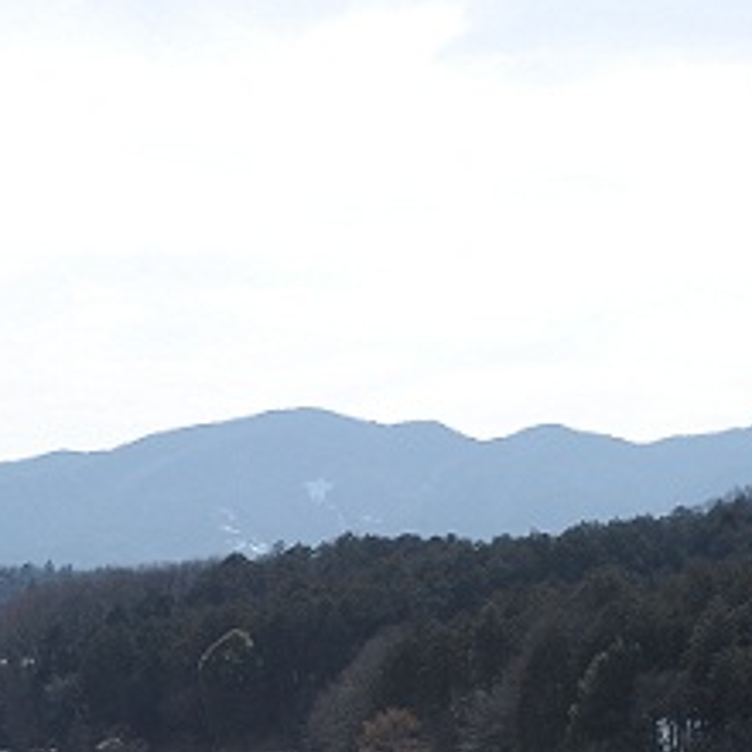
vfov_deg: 14.1
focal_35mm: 123
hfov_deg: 14.2
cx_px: 303
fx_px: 3023
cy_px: 656
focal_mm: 50
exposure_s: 1/800
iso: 640
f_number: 14
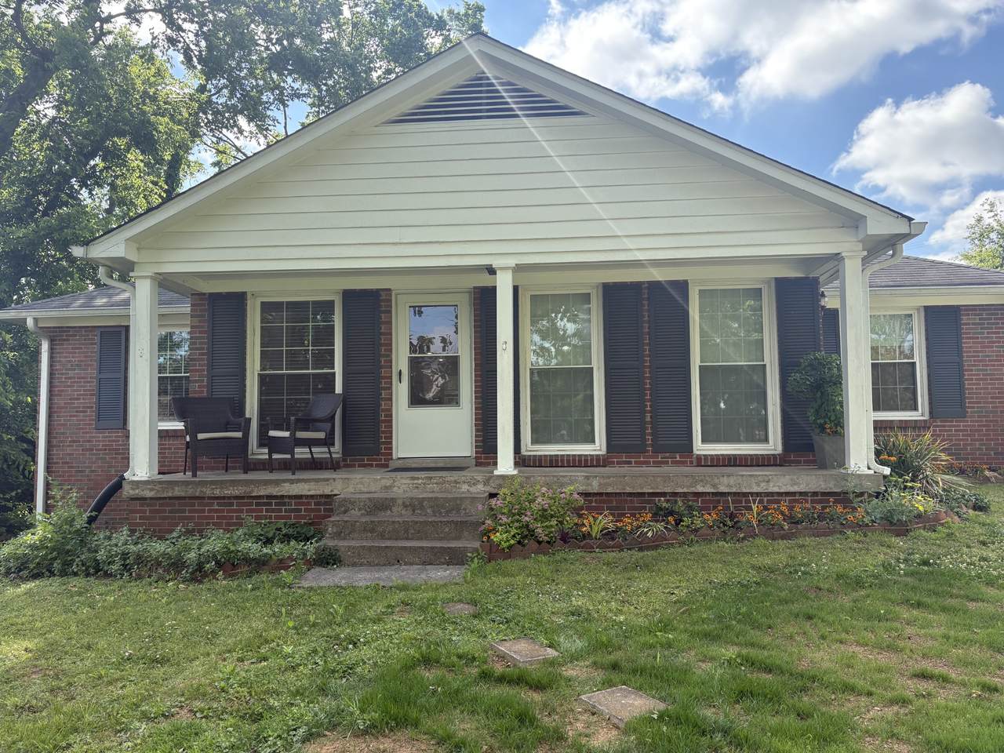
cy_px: 376
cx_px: 502
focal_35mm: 26
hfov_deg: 67.3
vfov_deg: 53.1
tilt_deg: +4.3
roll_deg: +0.2
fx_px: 754
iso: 64
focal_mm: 5.96
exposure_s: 1/1217
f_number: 1.6
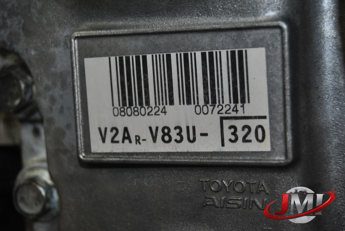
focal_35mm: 82
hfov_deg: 24.6
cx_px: 172
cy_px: 116
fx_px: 792
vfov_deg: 16.6
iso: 200
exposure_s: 1/60
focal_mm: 55
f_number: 5.6
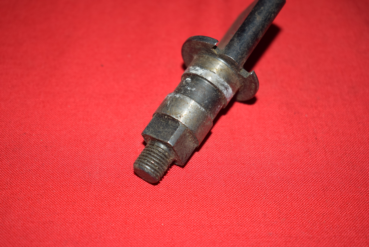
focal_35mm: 60
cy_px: 124
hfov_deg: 33.4
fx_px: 615
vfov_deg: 22.7
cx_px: 184
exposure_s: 1/200
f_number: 5
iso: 400
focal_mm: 40
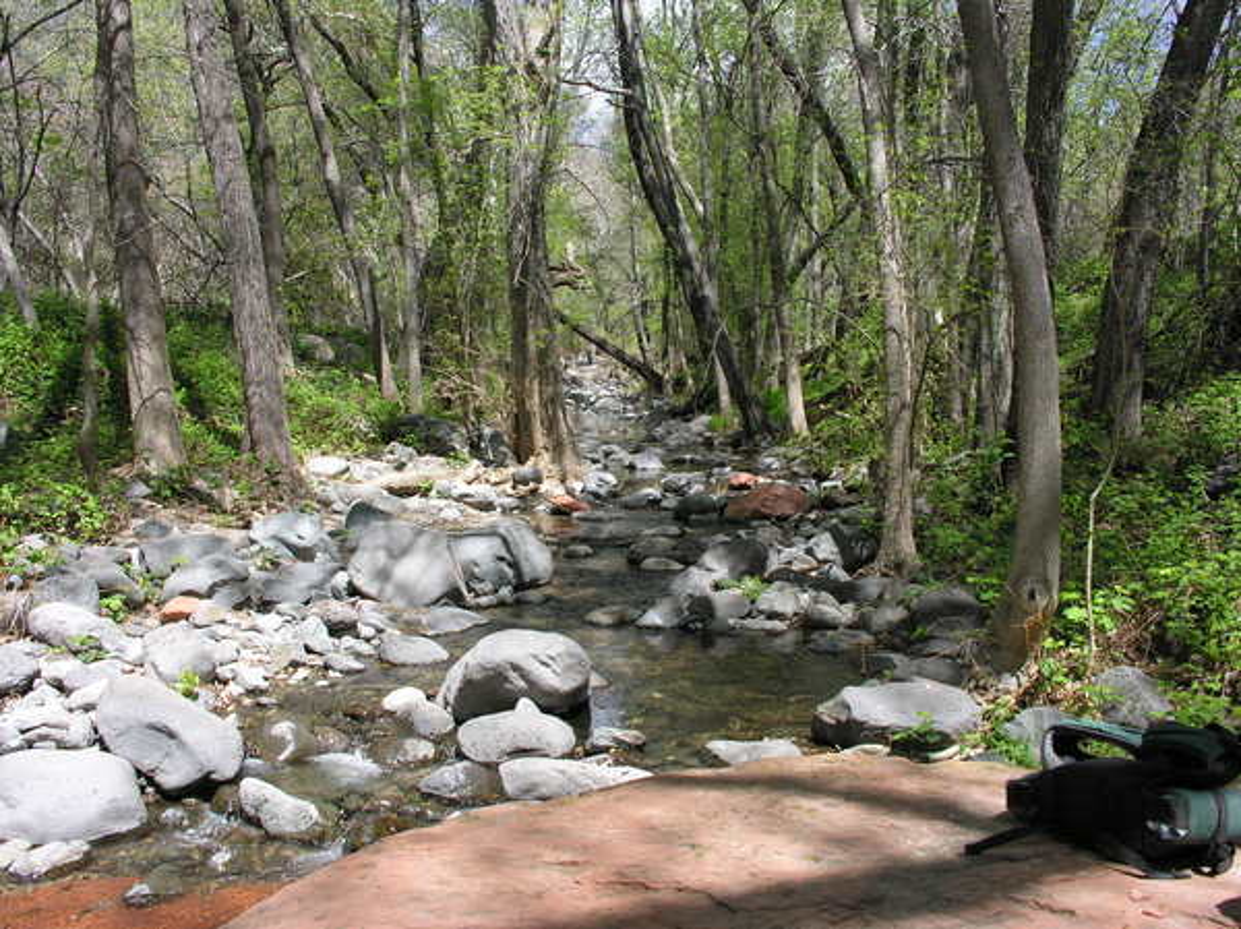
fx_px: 1254
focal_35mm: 35
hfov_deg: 52.7
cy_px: 464
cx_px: 620
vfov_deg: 40.6
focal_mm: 8.9
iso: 50
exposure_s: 1/132
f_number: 5
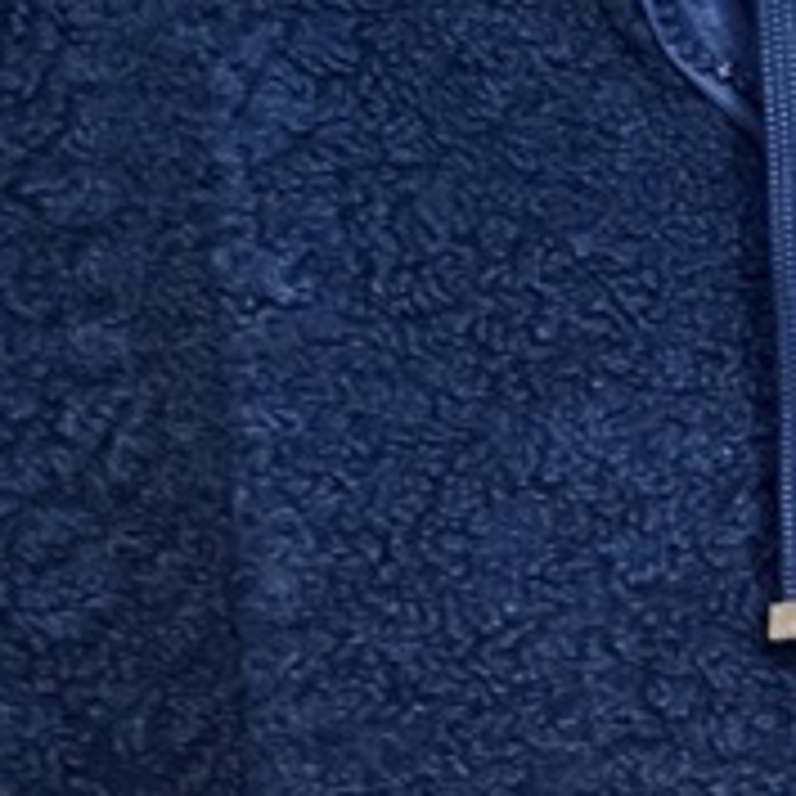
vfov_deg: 13.2
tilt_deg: -0.9
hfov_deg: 13.2
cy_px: 863
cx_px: 868
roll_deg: -1.2
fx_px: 3382
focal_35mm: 130
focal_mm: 5.1
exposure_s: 1/40
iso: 500
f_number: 1.6
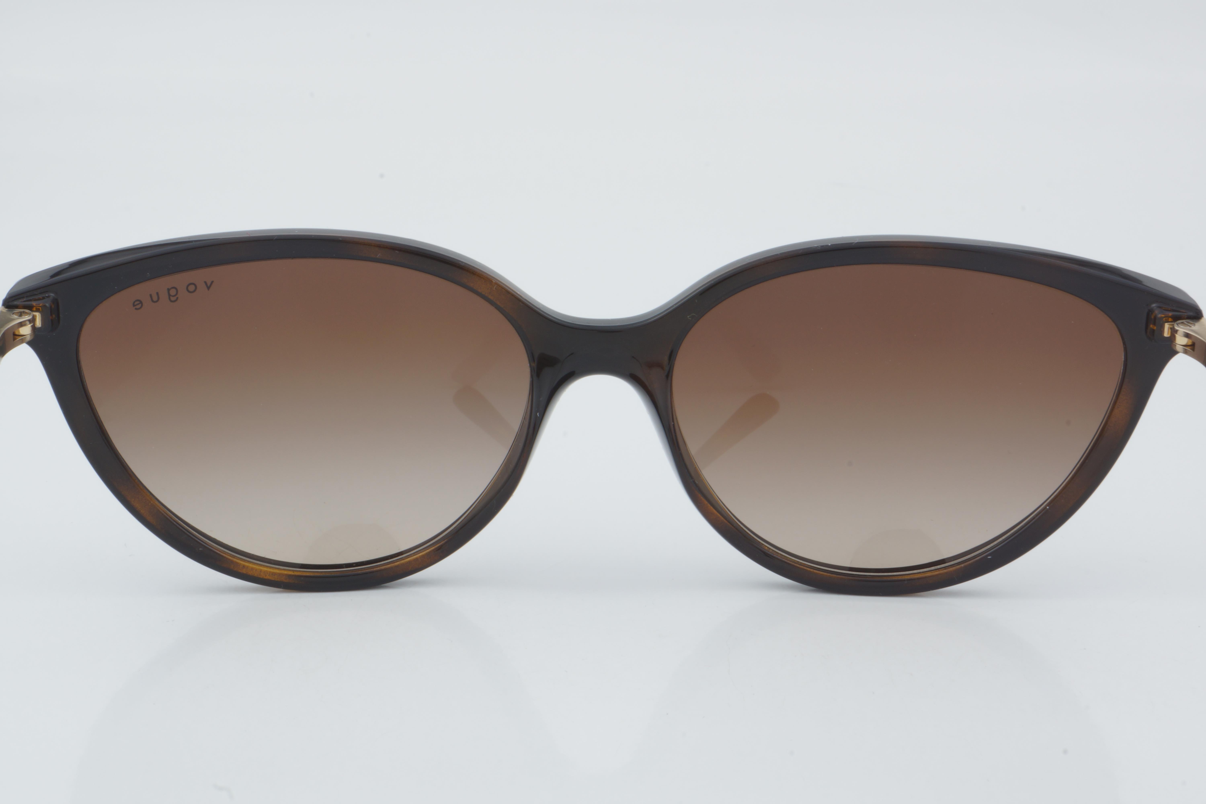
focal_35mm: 75
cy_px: 402
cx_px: 603
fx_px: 2512
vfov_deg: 18.2
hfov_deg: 27.0
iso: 100
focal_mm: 50
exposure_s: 1/3
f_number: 32
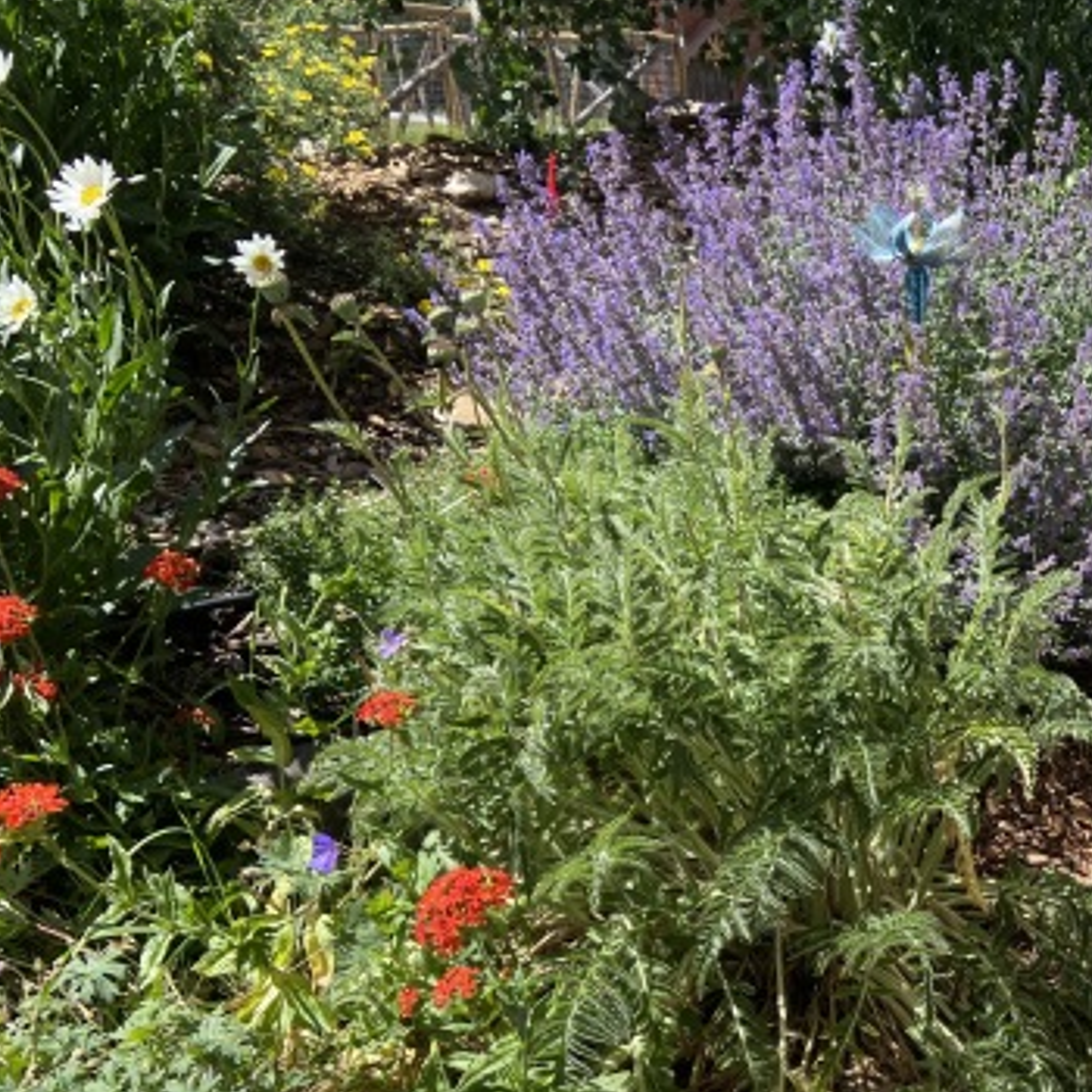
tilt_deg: -17.8
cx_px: 986
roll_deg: -0.8
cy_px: 699
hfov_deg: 37.4
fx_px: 1499
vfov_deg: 39.7
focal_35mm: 42
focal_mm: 4.25
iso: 32
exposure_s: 1/1053
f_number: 1.8
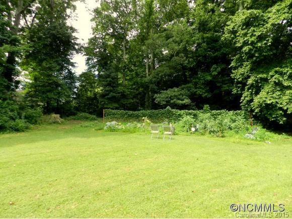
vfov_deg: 59.0
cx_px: 146
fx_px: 194
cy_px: 110
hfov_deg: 73.9
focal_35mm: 23
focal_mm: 4
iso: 160
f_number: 3.4
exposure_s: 1/320
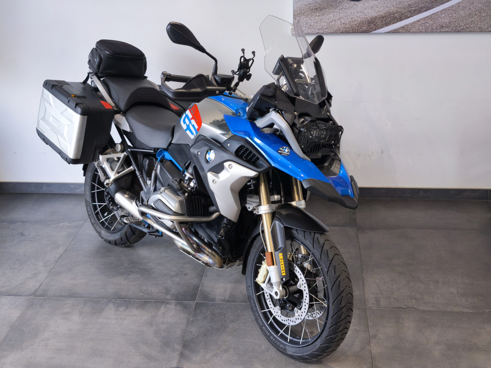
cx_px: 246
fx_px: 652
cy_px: 184
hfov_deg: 41.2
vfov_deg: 31.5
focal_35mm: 46
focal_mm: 6.57
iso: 80
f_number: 1.6
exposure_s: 1/100
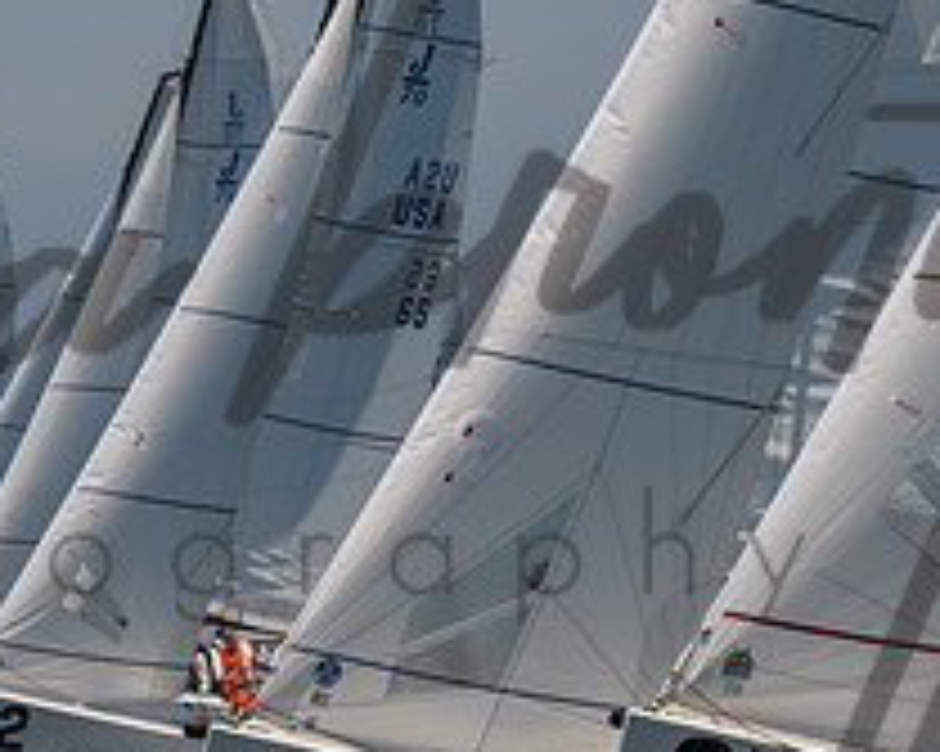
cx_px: 227
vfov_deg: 2.7
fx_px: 15961
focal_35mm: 574
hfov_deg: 3.4
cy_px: 365
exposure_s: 1/1000
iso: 640
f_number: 9
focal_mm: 165
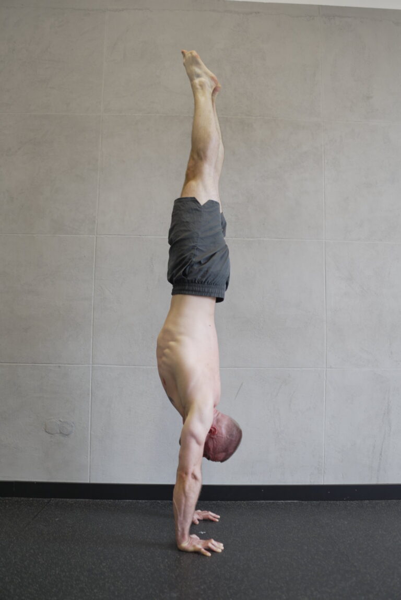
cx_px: 200
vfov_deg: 55.1
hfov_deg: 38.4
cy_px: 300
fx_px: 575
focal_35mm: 34
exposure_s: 1/50
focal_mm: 23
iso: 125
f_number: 1.6
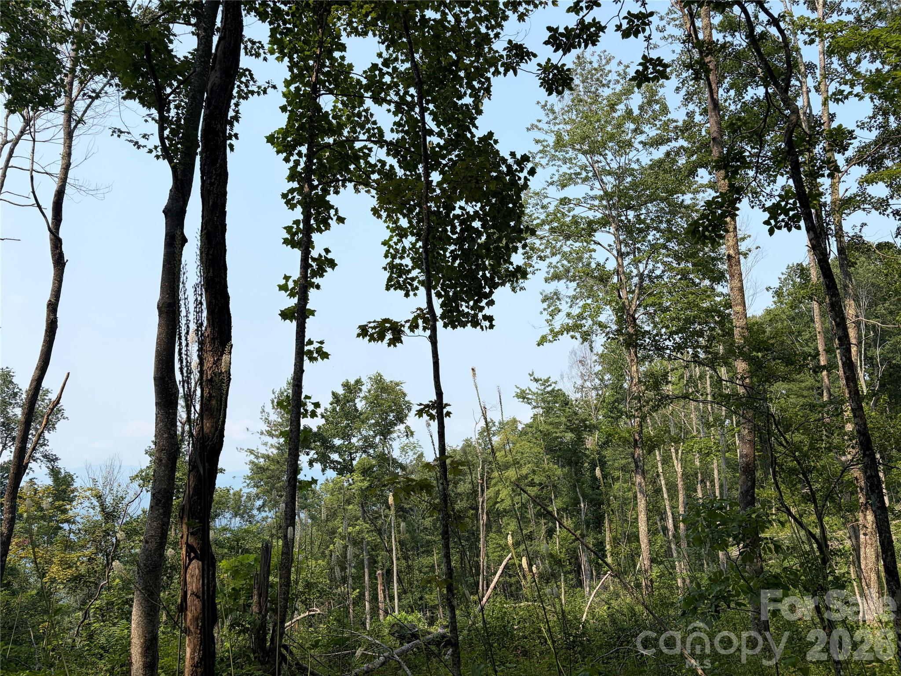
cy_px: 338
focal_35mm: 26
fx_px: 677
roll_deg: +3.3
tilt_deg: +11.3
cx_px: 450
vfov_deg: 53.1
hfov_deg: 67.3
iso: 50
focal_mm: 5.96
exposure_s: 1/3448
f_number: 1.6
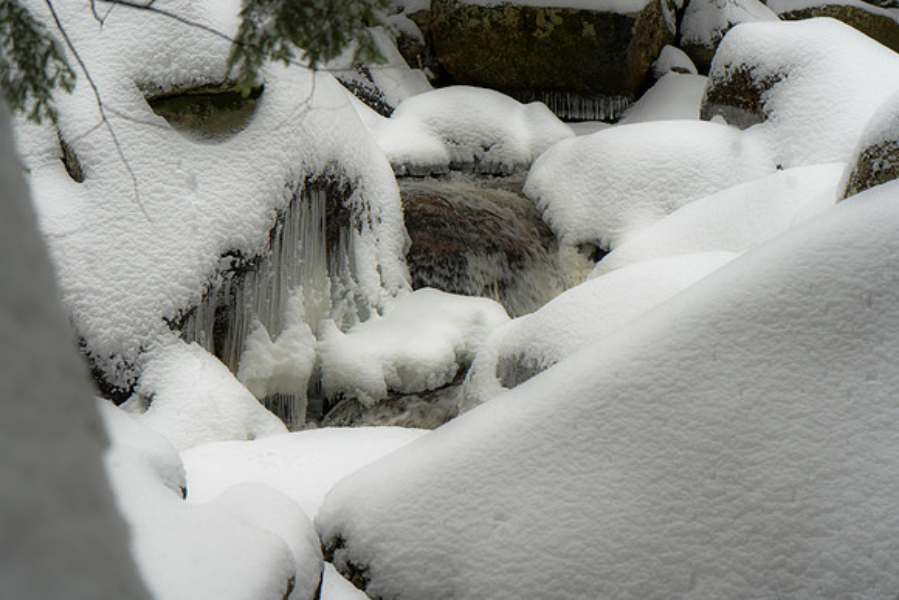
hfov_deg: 31.4
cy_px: 300
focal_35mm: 64
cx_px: 450
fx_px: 1599
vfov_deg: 21.3
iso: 320
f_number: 5.6
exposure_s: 1/80
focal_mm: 64
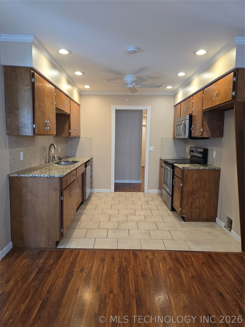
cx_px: 122
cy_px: 164
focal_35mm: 23
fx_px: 217
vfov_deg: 73.9
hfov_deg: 58.9
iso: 250
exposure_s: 1/120
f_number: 1.7
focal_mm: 6.3
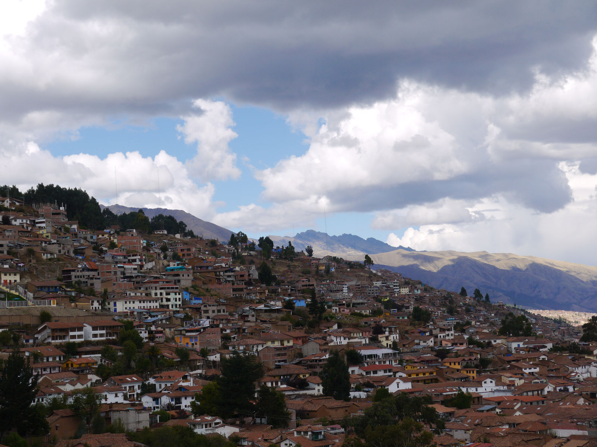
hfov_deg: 23.3
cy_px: 224
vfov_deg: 17.6
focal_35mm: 84
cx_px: 298
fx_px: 1449
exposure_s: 1/400
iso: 160
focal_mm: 42
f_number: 9
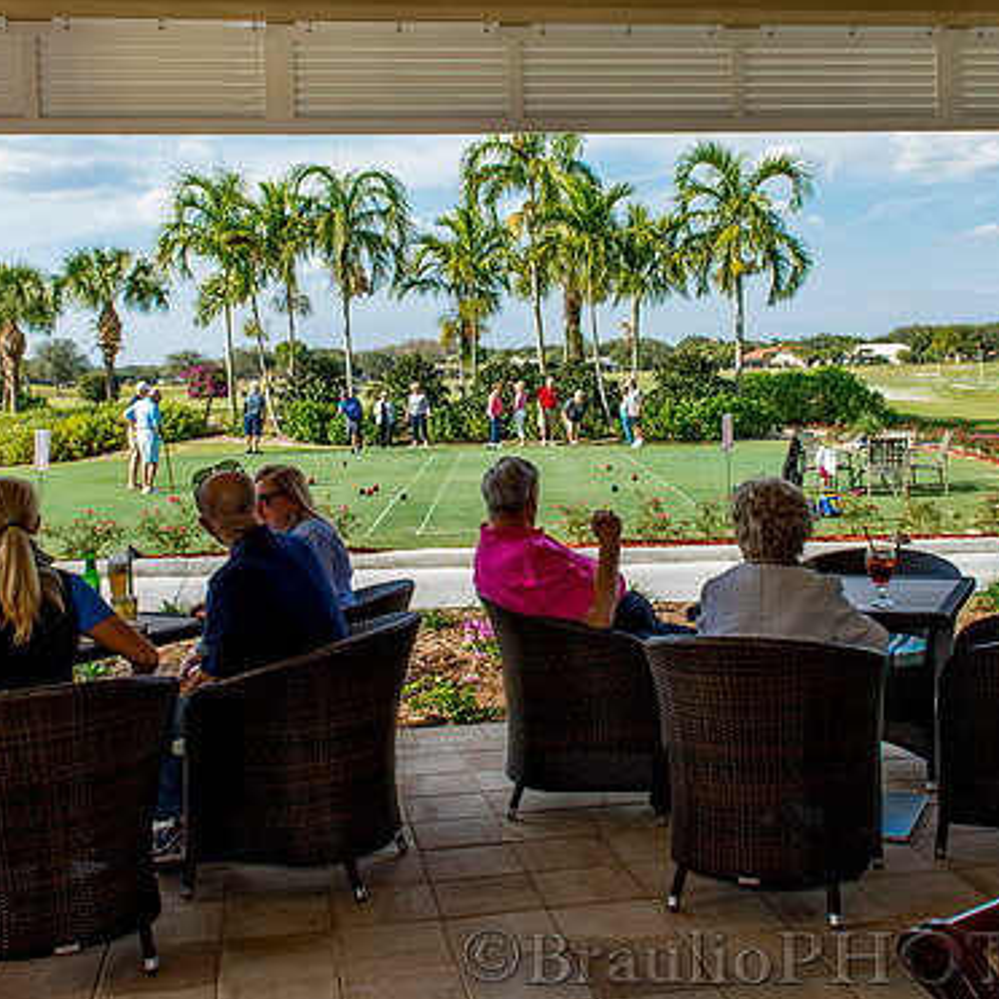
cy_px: 409
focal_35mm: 42
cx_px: 496
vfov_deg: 39.9
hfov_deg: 40.0
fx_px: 1371
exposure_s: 1/250
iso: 320
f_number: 7.1
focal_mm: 24
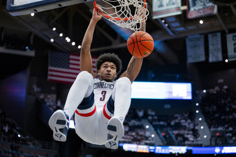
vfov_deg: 19.5
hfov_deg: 28.8
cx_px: 118
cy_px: 78
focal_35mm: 70
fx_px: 459
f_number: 2.8
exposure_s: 1/1600
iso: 5000
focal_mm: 70
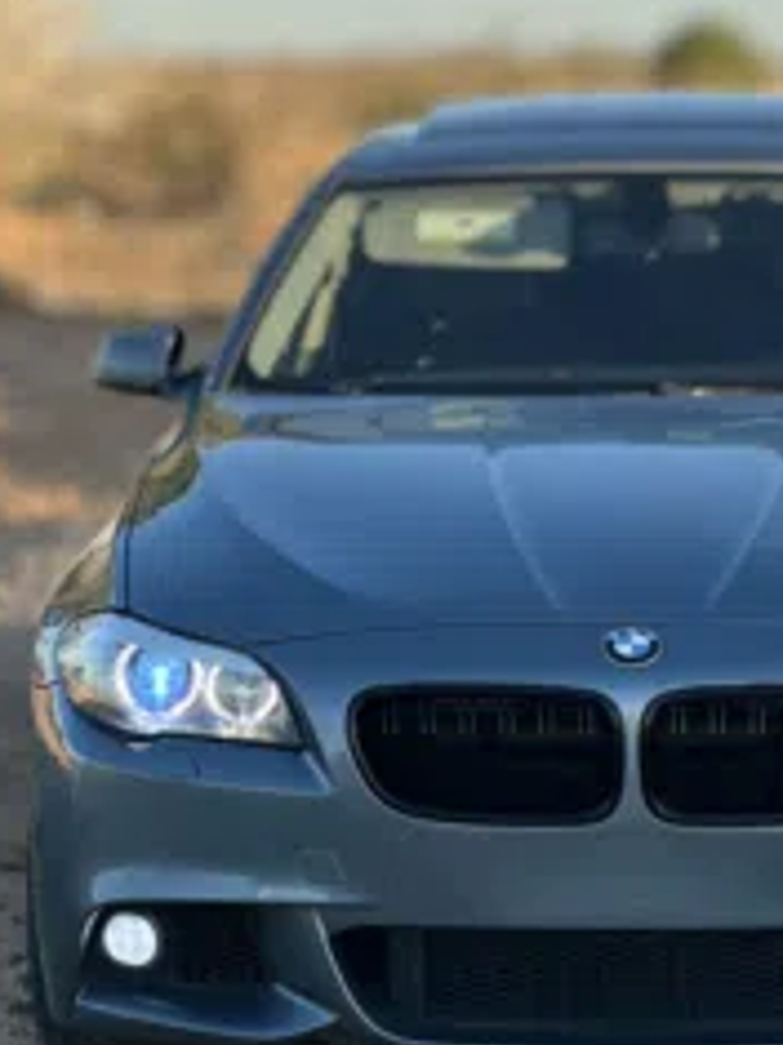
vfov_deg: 15.0
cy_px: 289
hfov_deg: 11.3
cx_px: 641
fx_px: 3954
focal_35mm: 131
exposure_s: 1/254
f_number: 2.8
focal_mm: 9
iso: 25
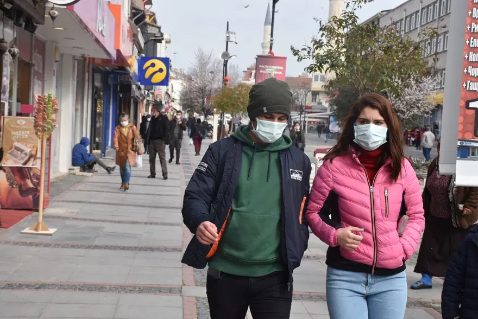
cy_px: 160
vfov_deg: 19.0
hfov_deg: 28.1
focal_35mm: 72
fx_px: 957
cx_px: 239
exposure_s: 1/500
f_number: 8
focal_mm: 48
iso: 320
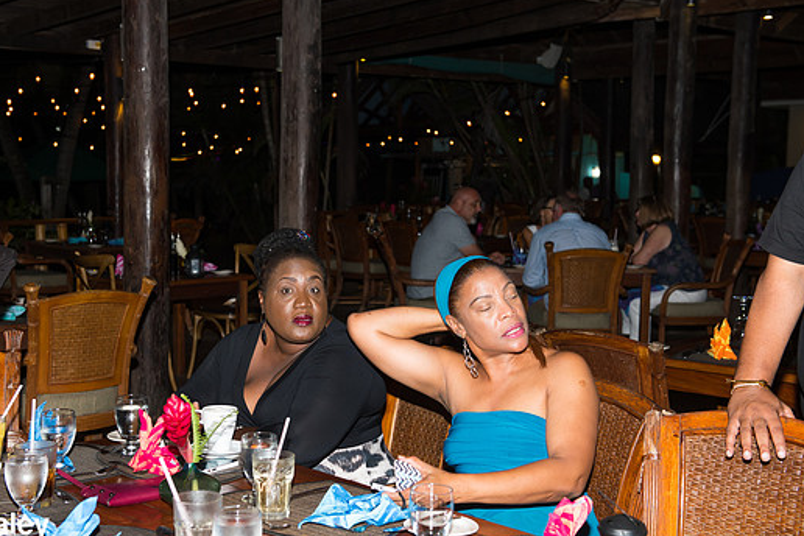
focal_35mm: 54
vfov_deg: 25.1
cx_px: 361
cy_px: 269
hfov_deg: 36.8
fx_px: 1206
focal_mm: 48
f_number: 5.6
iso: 400
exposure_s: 1/100
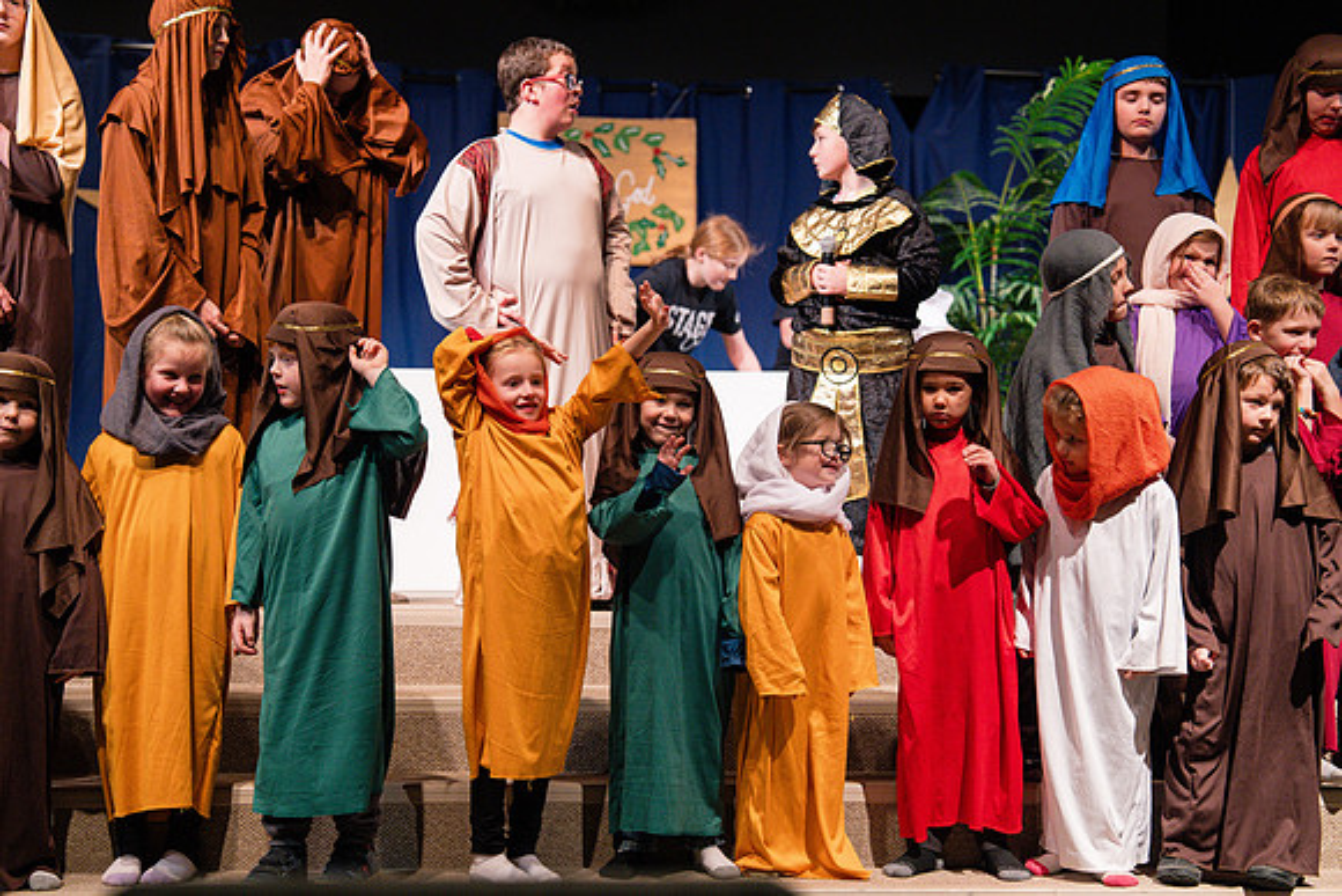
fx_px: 2610
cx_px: 671
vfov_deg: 19.5
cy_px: 448
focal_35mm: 70
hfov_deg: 28.8
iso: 1000
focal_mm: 70
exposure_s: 1/400
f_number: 2.8
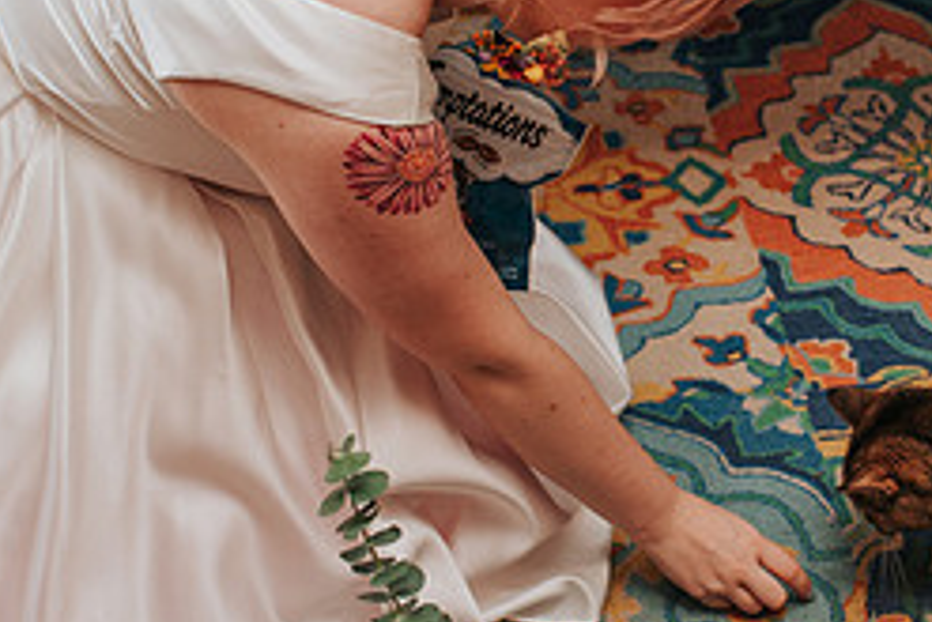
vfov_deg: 15.9
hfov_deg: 23.6
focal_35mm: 86
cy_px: 224
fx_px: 2228
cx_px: 589
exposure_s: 1/160
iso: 800
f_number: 4
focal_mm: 35
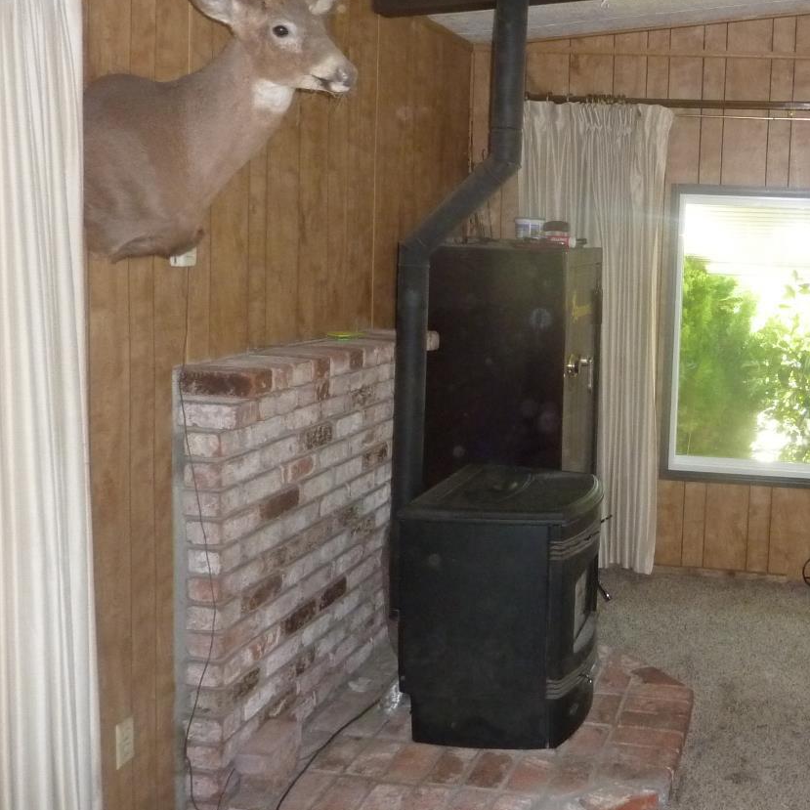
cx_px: 669
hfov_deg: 39.9
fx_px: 1059
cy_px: 350
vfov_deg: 41.8
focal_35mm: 40
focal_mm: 4.1
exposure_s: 1/30
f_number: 3.3
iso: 400
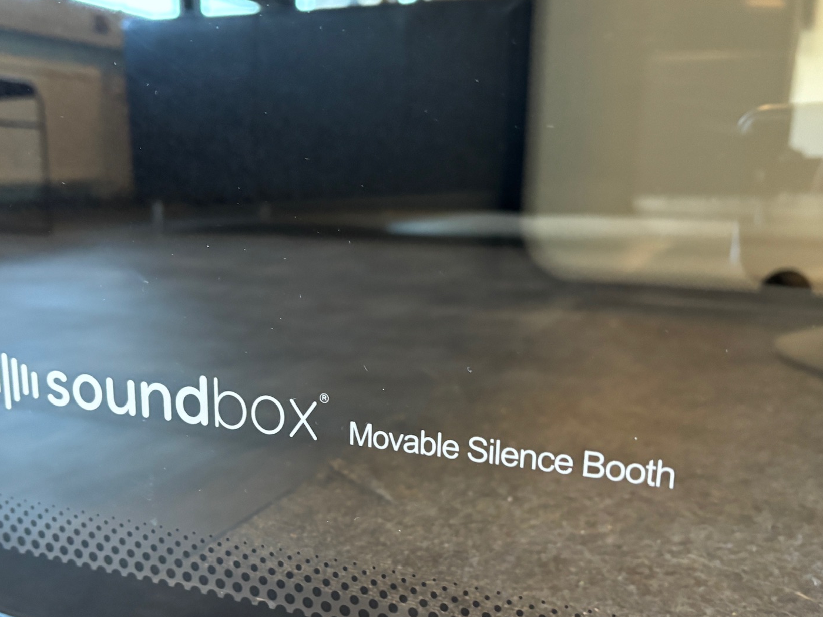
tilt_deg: -16.5
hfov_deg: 48.9
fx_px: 904
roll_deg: -0.9
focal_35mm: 38
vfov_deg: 37.2
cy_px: 426
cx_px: 364
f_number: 1.6
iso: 640
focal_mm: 5.96
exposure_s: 1/33
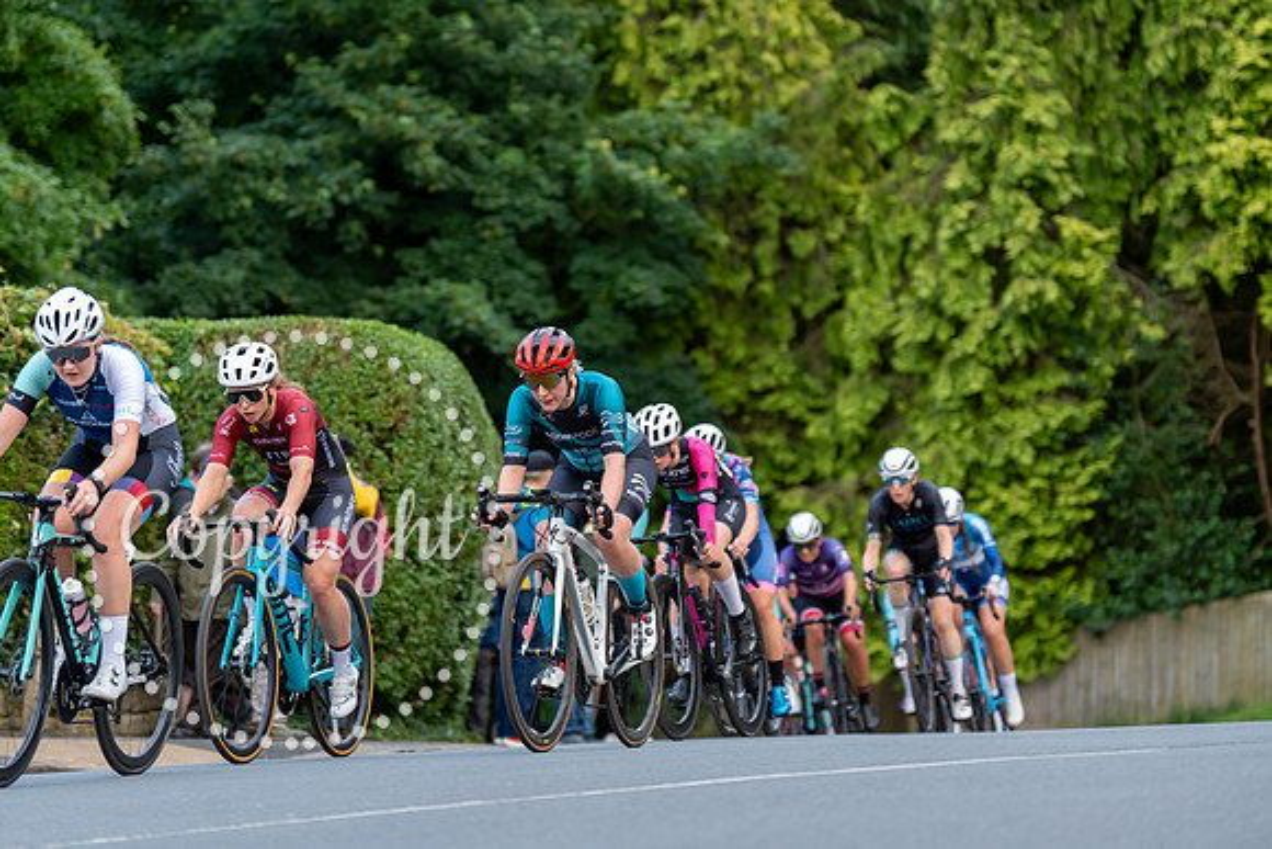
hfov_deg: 17.8
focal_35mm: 115
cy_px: 424
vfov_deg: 11.9
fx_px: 4064
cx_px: 636
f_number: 2.8
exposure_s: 1/500
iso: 640
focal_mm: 115
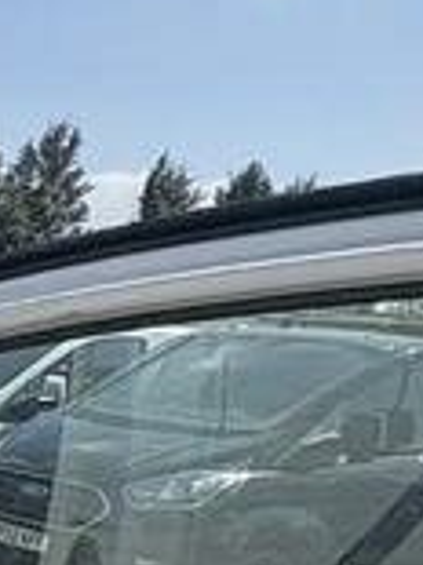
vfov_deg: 20.7
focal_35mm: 81
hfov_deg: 12.1
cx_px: -744
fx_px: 1322
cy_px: 842
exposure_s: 1/910
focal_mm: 2.22
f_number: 2.2
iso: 64
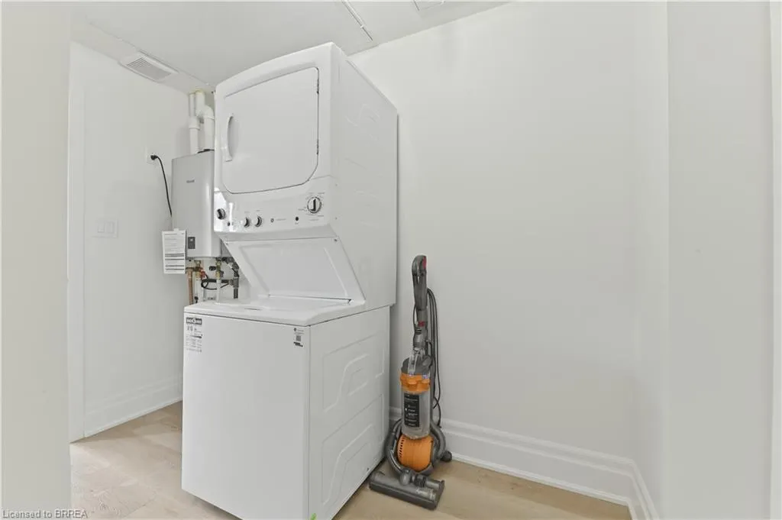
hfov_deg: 104.3
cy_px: 260
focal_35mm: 14
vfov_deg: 81.1
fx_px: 304
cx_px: 391
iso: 400
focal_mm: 14
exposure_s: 1/10
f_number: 16
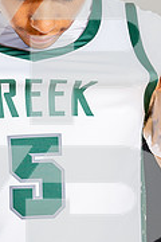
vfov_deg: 9.1
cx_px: 4
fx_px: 1516
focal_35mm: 226
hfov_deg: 6.1
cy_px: 54
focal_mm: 70
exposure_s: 1/250
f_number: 7.1
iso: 250
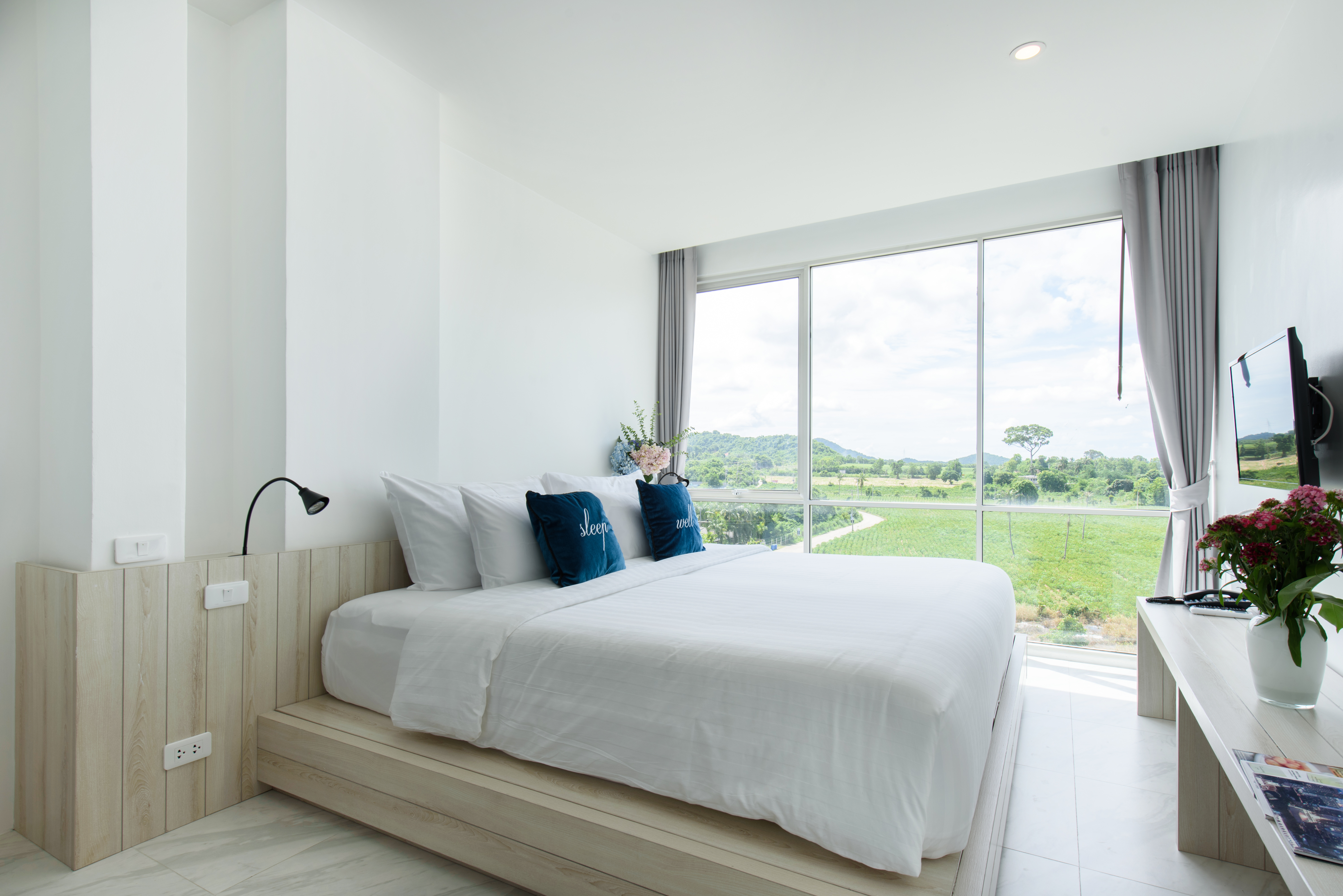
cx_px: 672
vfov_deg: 67.4
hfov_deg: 90.0
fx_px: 672
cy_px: 448
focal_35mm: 18
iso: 100
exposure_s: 1/60
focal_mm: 18
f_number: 11
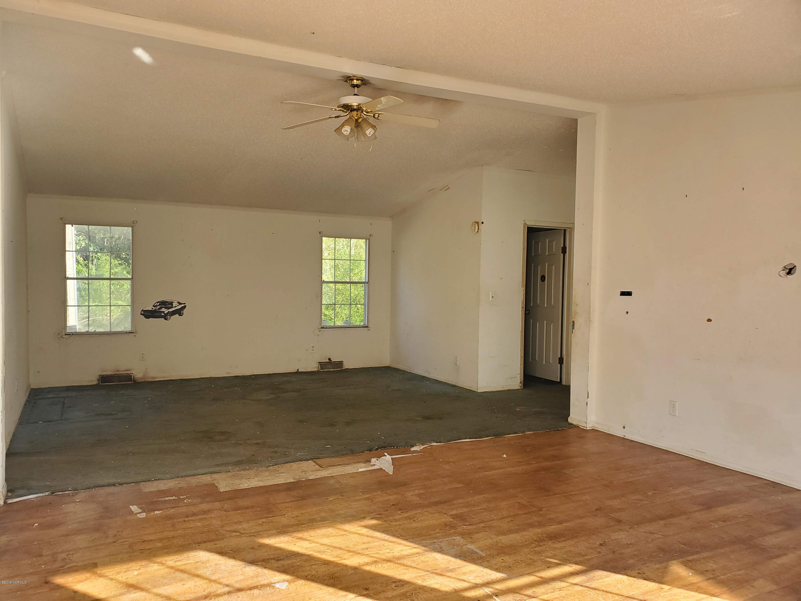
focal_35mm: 26
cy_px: 300
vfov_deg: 53.1
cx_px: 400
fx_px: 602
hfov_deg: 67.3
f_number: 2.4
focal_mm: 4.3
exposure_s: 1/120
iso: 64
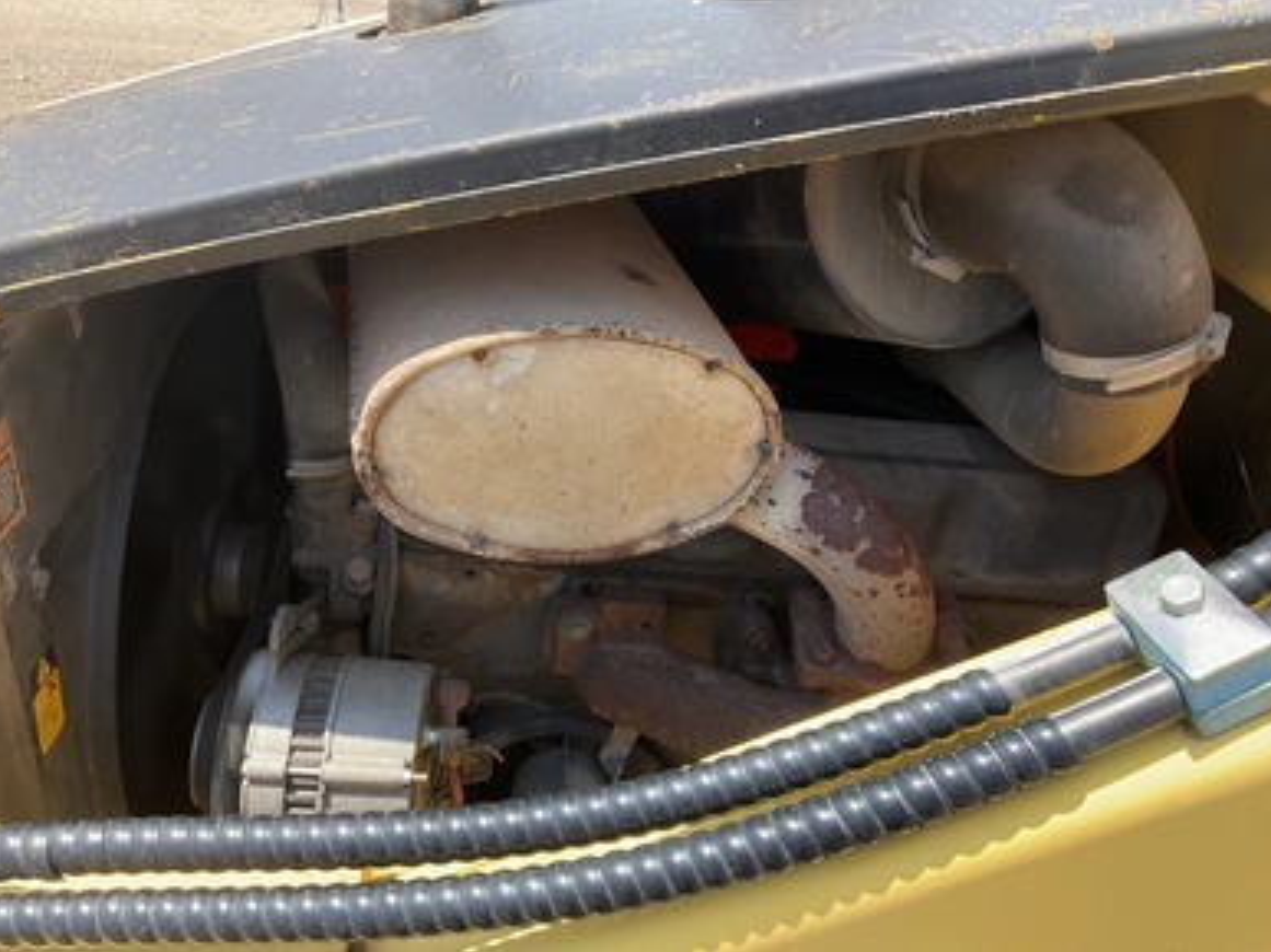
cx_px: 640
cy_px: 463
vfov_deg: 46.8
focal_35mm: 30
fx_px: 1101
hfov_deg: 60.0
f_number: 1.8
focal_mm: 3
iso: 25
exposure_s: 1/454
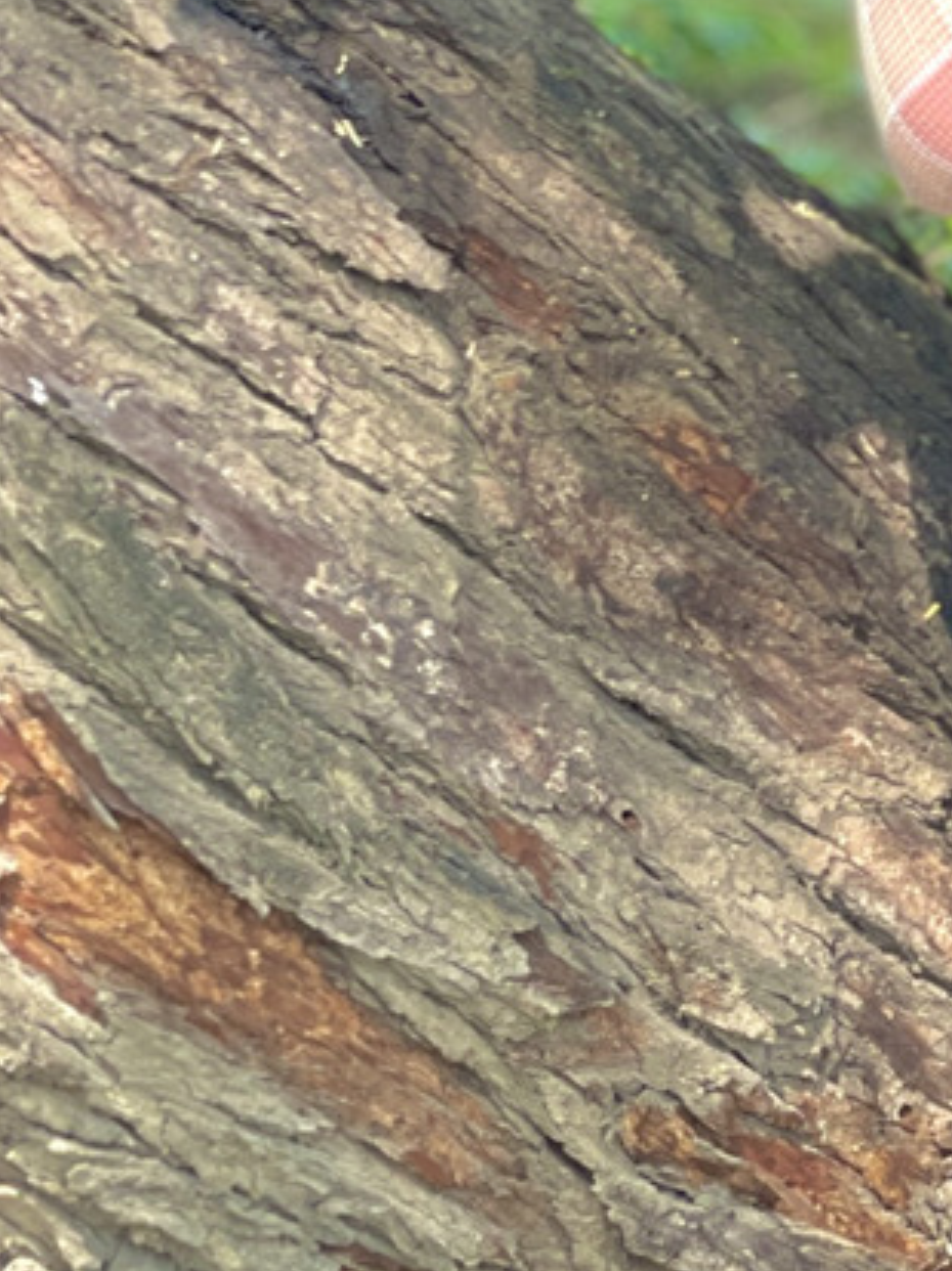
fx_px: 6644
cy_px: -909
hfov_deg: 8.0
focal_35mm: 181
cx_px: 1606
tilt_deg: -2.8
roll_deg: +1.4
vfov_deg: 10.4
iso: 32
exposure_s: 1/235
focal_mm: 6
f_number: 2
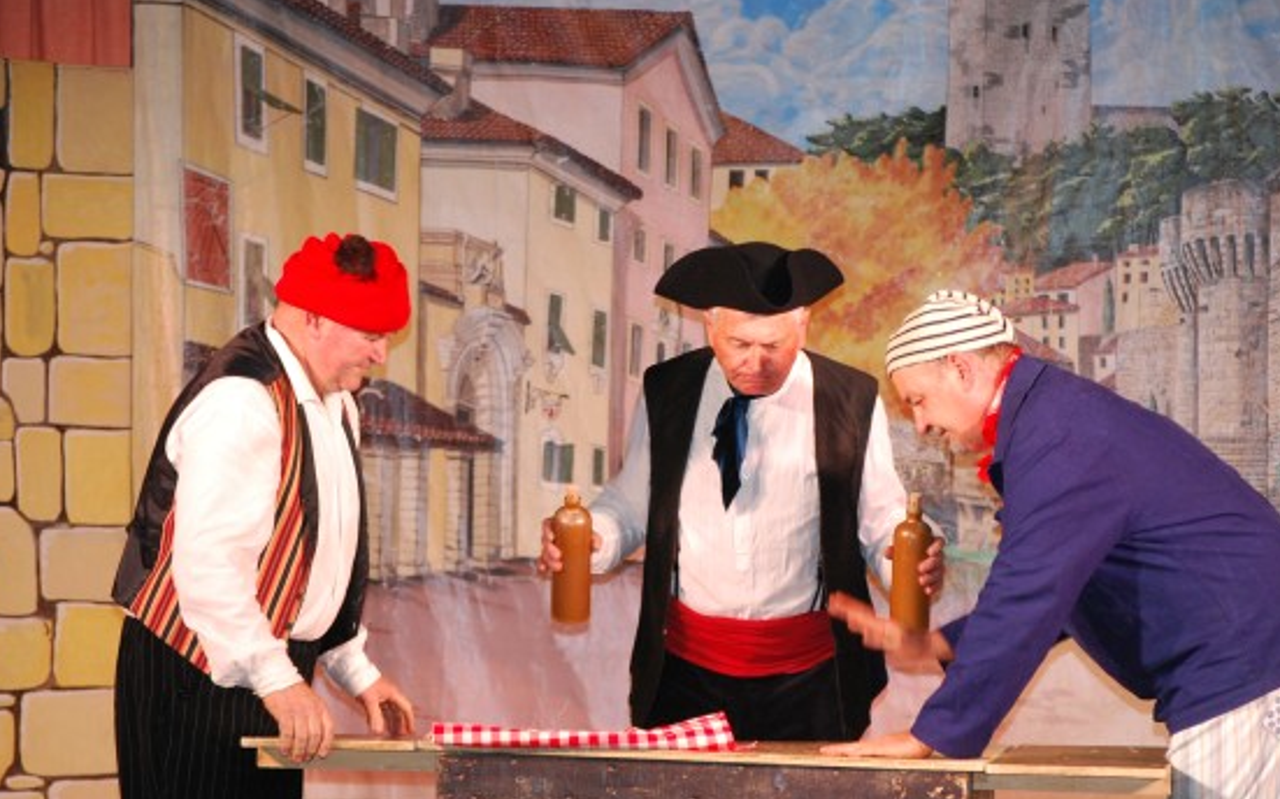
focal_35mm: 153
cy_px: 452
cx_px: 718
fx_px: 5336
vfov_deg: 8.6
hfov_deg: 13.7
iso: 720
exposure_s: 1/60
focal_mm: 86
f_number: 4.5
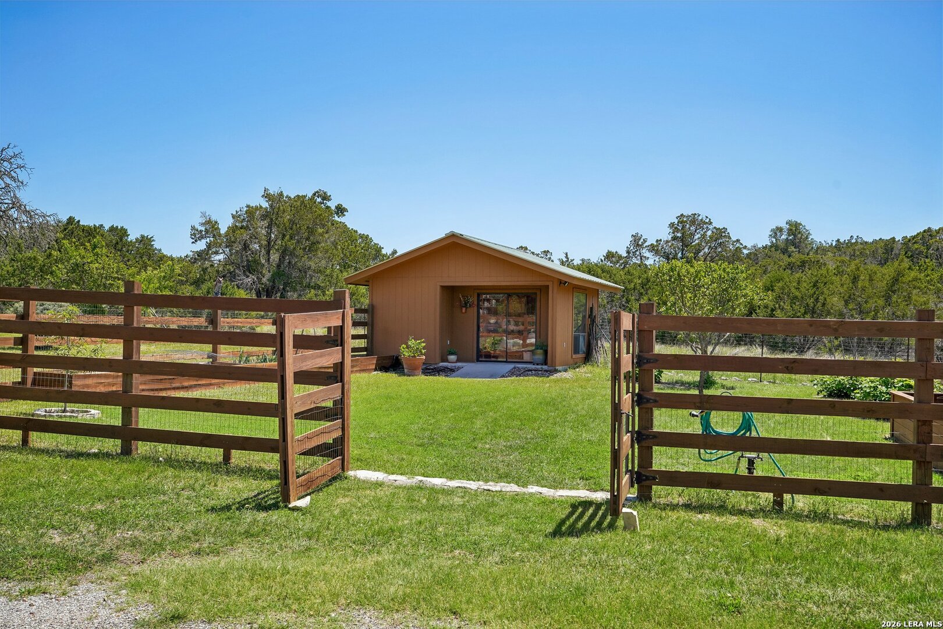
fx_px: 864
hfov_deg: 57.2
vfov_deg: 40.0
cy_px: 314
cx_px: 472
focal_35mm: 33
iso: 100
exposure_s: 1/250
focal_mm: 33
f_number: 8
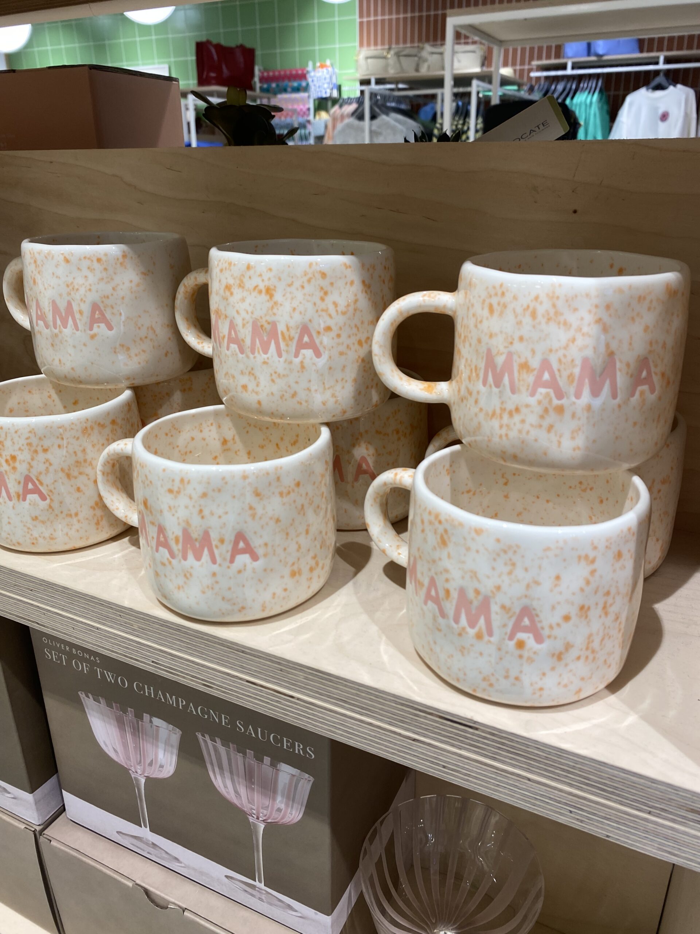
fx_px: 701
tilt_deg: -21.8
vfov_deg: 67.3
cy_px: 467
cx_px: 350
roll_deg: -0.2
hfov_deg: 53.1
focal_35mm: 26
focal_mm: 4.25
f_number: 1.8
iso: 50
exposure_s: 1/100
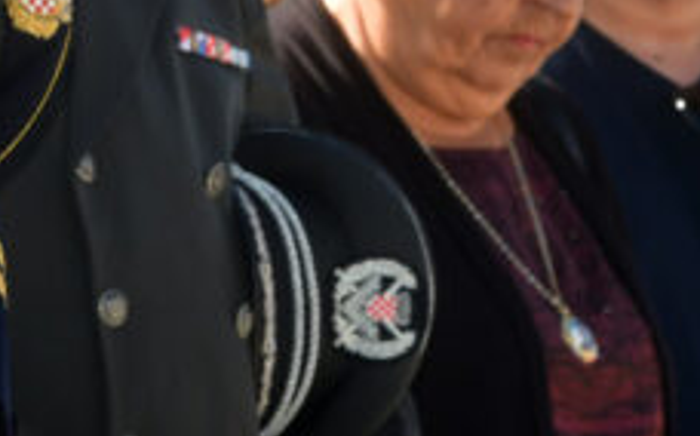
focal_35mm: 642
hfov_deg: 3.3
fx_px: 12236
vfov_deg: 2.0
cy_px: -358
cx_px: -227
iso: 320
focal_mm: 140
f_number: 11
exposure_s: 1/250
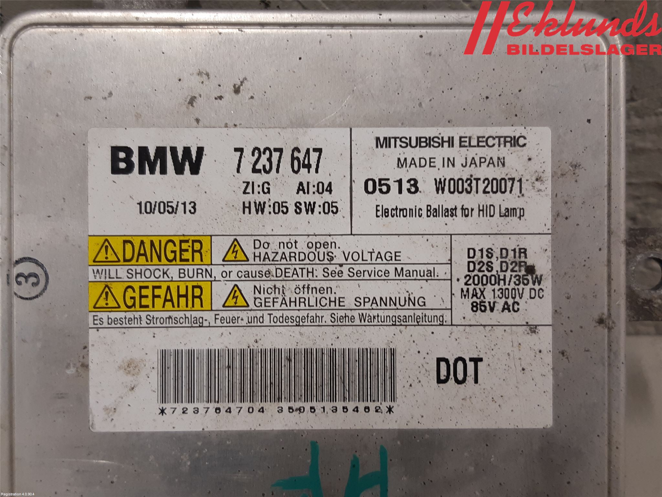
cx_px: 331
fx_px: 497
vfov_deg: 53.1
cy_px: 248
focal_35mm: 26
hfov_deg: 67.3
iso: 64
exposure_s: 1/50
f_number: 1.7
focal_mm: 3.93
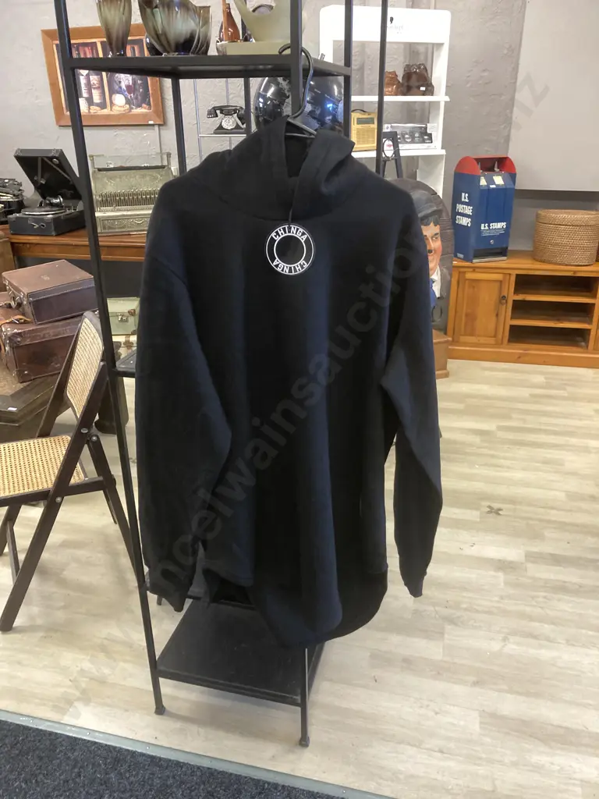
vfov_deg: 63.4
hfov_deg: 49.7
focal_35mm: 28
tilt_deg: -21.6
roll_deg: -1.1
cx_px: 300
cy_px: 400
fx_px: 646
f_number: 1.8
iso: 200
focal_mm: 3.99
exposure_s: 1/50
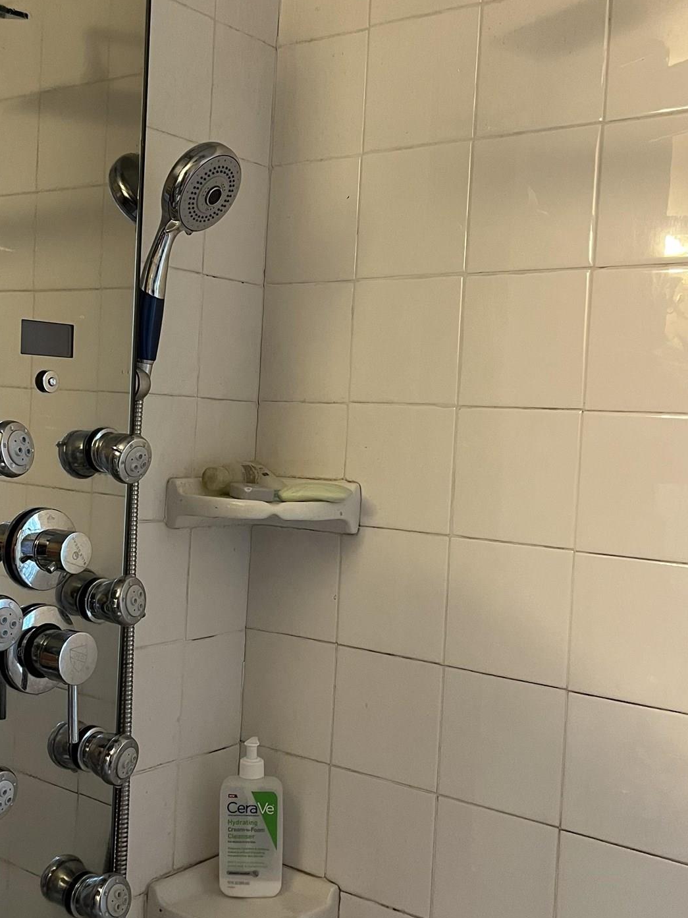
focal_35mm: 43
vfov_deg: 43.8
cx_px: 251
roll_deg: -1.8
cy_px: 478
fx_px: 1139
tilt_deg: -2.6
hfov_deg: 33.4
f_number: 1.6
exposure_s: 1/60
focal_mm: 5.1
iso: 250
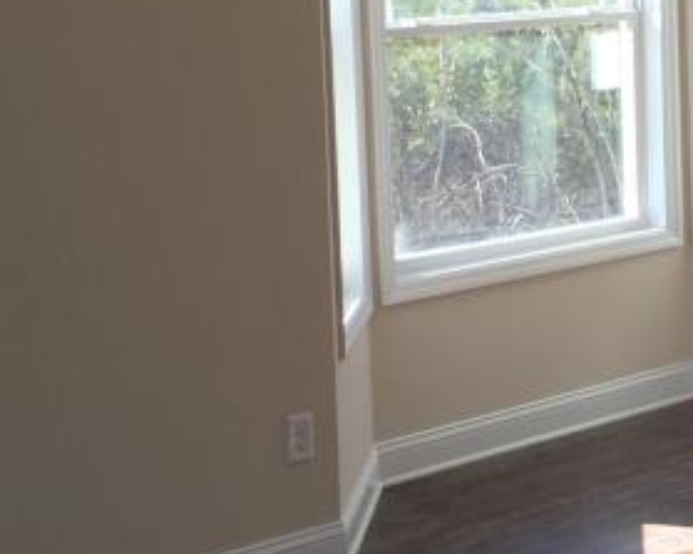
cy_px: 127
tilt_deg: -5.9
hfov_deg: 17.7
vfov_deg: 14.7
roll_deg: +1.8
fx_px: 2132
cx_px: 797
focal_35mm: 104
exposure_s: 1/162
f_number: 2.2
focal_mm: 4.15
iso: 25
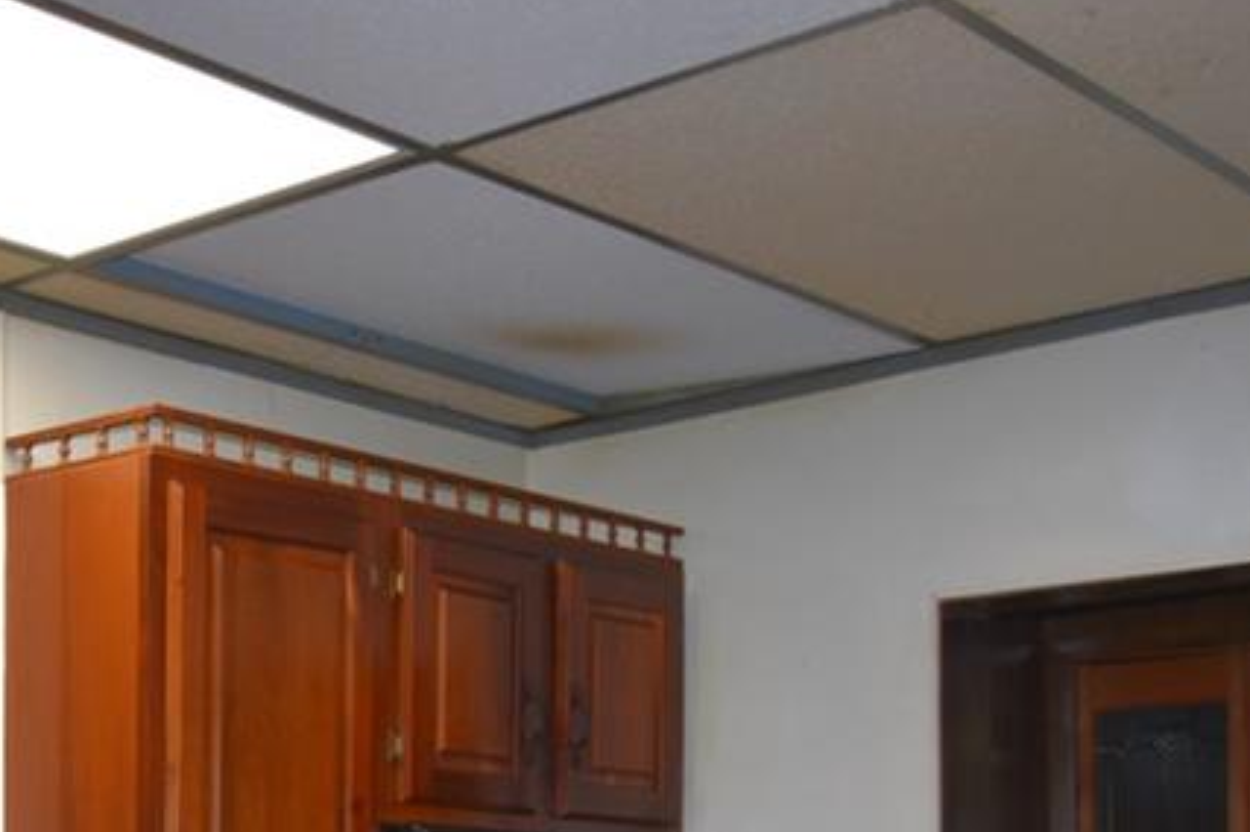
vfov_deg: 18.1
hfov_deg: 26.9
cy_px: 964
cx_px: 76
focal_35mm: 72
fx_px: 2498
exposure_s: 1/100
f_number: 5.6
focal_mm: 20
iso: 800
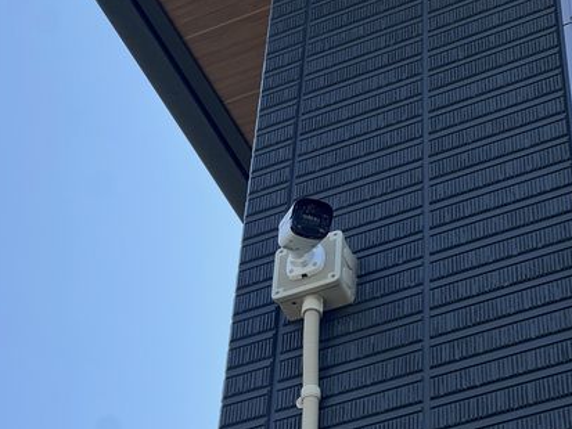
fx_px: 1554
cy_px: 255
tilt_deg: +47.7
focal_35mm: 94
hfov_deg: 20.9
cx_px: 312
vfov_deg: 15.7
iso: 32
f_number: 2.8
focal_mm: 9
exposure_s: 1/471
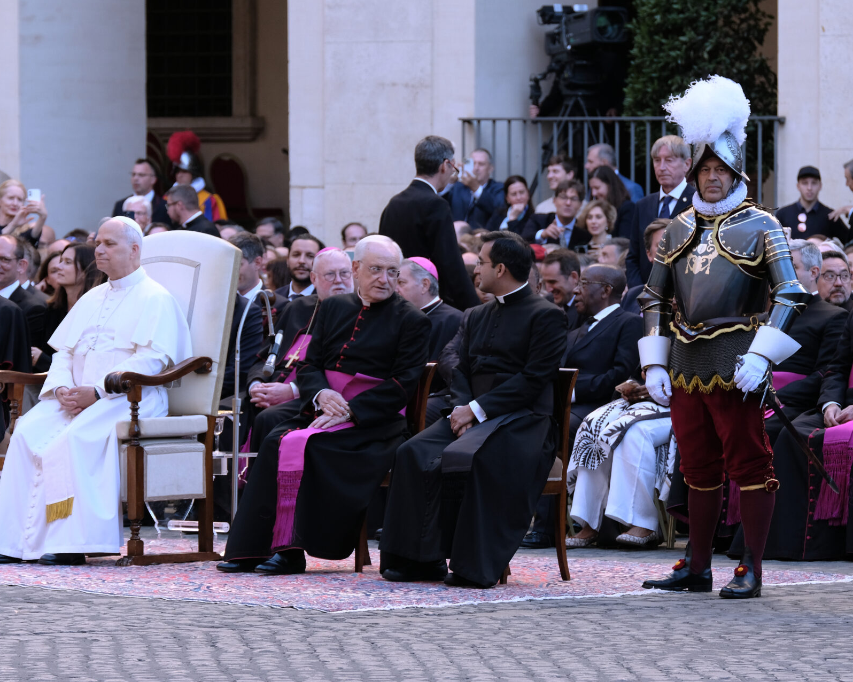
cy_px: 341
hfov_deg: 6.3
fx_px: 7751
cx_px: 484
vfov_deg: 5.0
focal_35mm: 307
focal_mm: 181.2
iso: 800
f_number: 8
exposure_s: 1/60
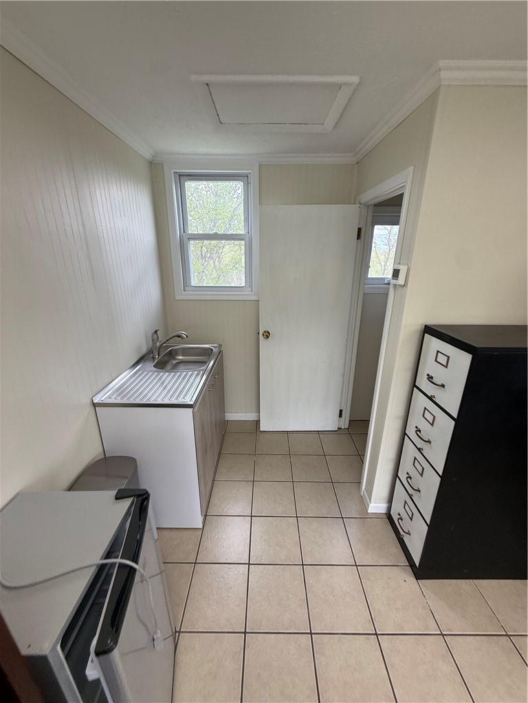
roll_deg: +0.5
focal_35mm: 14
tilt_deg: -17.1
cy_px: 352
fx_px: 285
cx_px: 264
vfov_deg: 102.1
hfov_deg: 85.7
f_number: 2.2
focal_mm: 2.22
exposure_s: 1/120
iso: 64
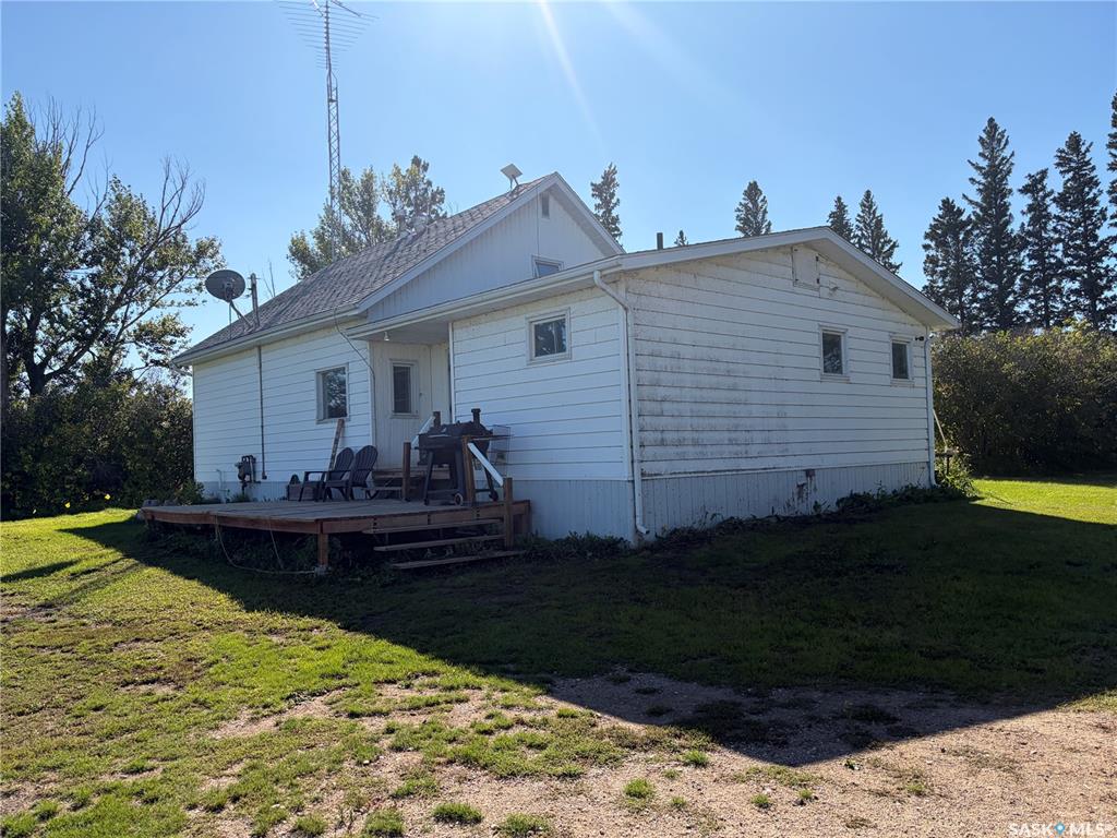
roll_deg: +2.2
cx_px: 558
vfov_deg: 53.1
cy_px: 419
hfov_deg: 67.3
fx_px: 839
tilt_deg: +2.4
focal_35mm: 26
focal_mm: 5.96
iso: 50
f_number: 1.6
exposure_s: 1/3831
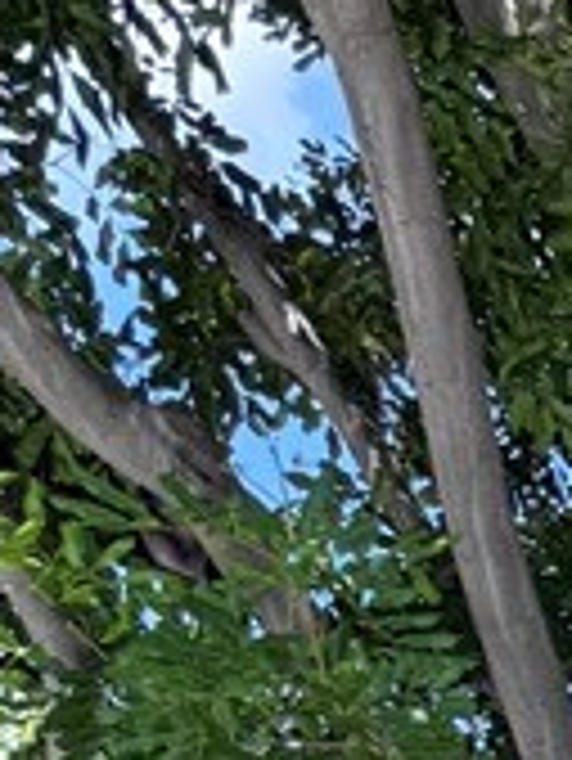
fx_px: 3191
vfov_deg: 10.9
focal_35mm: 145
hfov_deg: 8.9
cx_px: 1545
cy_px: 1965
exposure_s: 1/1076
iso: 80
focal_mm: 6.76
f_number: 1.78
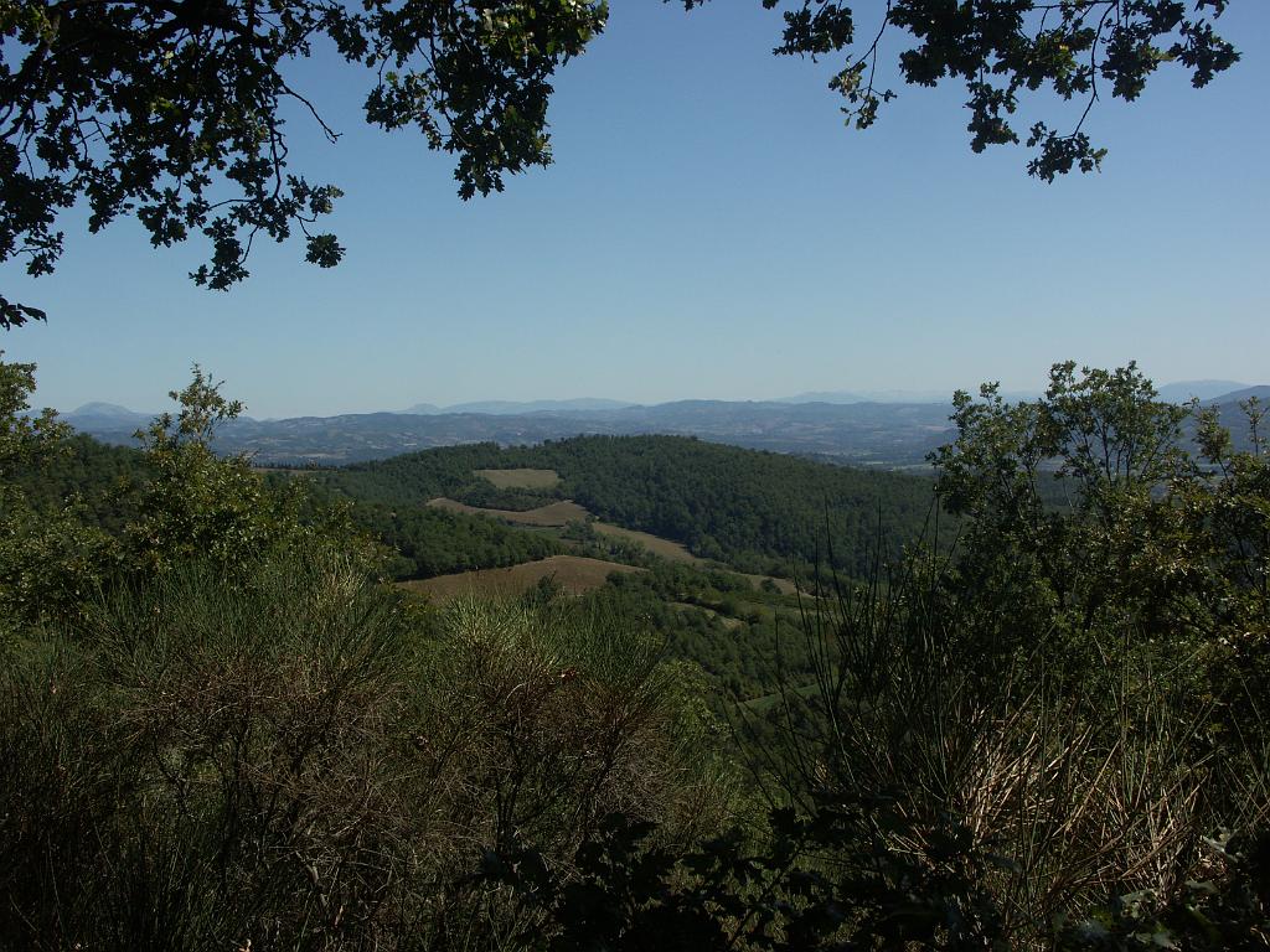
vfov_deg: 32.9
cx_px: 635
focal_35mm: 44
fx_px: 1614
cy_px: 476
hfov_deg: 42.9
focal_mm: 11.41
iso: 64
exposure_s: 1/320
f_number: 8
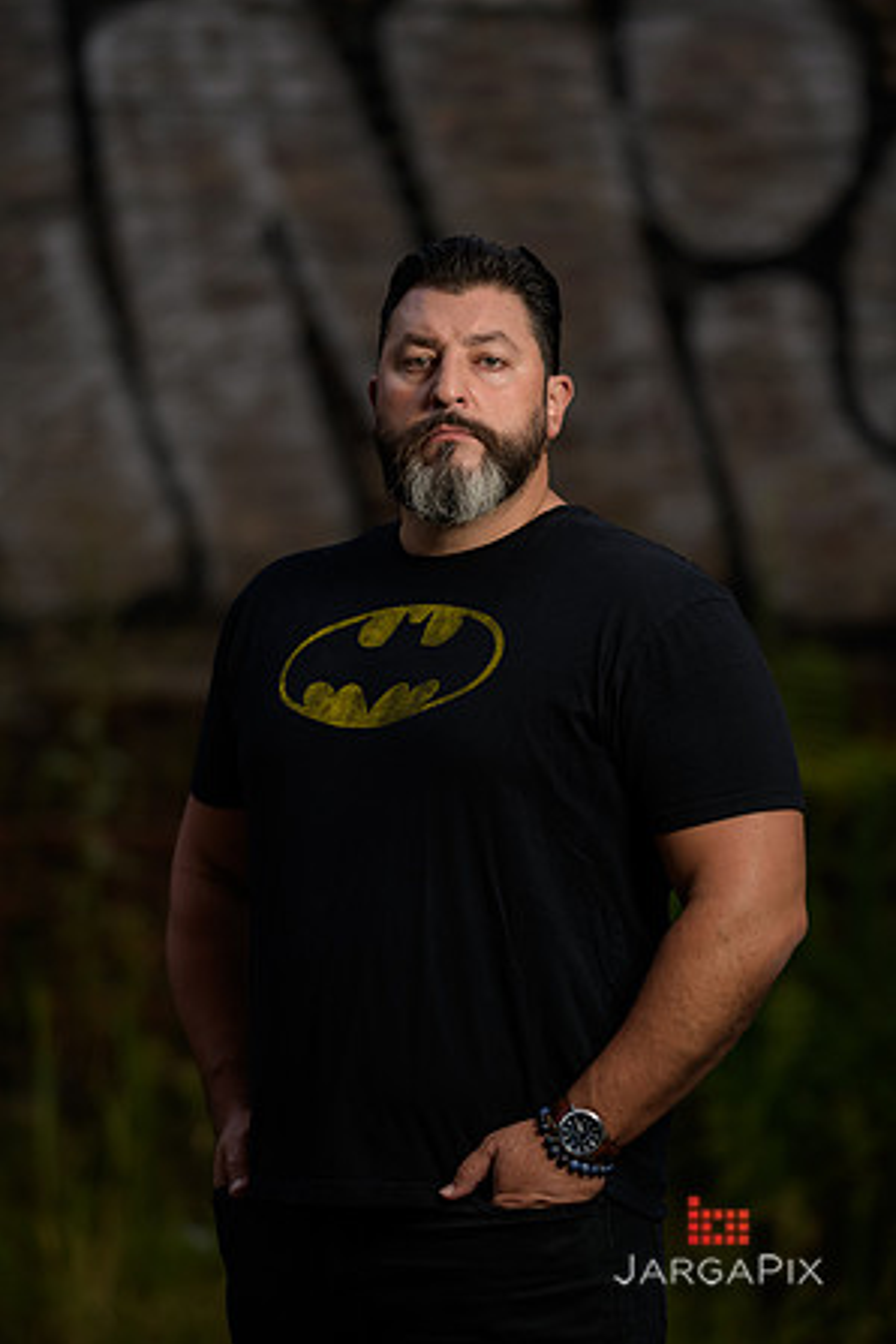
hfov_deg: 10.1
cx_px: 448
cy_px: 674
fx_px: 5077
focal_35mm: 136
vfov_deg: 15.1
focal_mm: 135
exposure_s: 1/250
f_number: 2
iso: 200
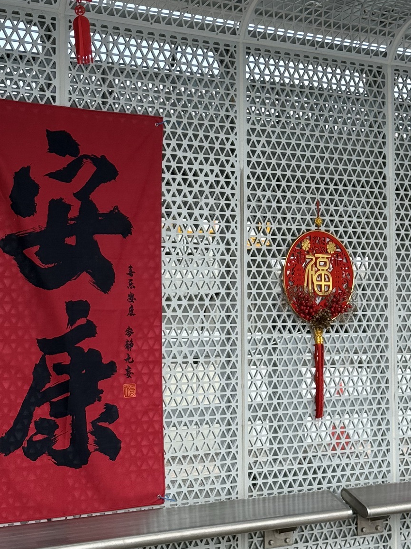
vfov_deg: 23.5
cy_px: 225
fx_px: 1315
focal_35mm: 83
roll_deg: +0.8
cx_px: 265
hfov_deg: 17.7
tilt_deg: +4.1
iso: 80
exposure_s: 1/1403
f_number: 1.78
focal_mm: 6.76
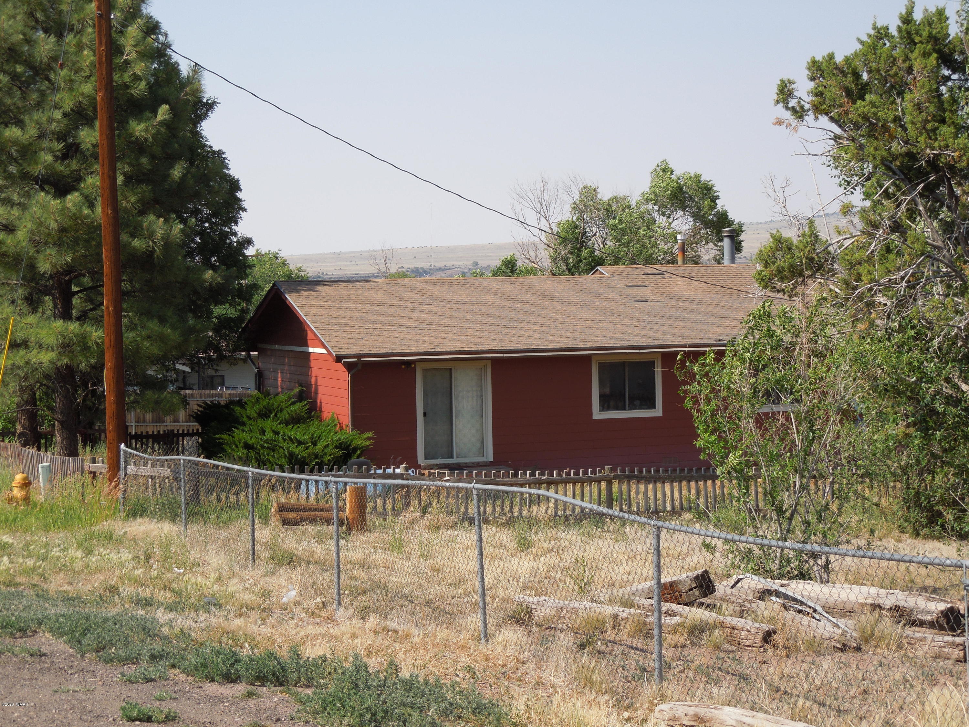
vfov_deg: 21.3
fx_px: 1932
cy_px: 364
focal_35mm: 69
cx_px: 484
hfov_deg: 28.2
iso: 100
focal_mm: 12.5
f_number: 4.4
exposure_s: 1/500
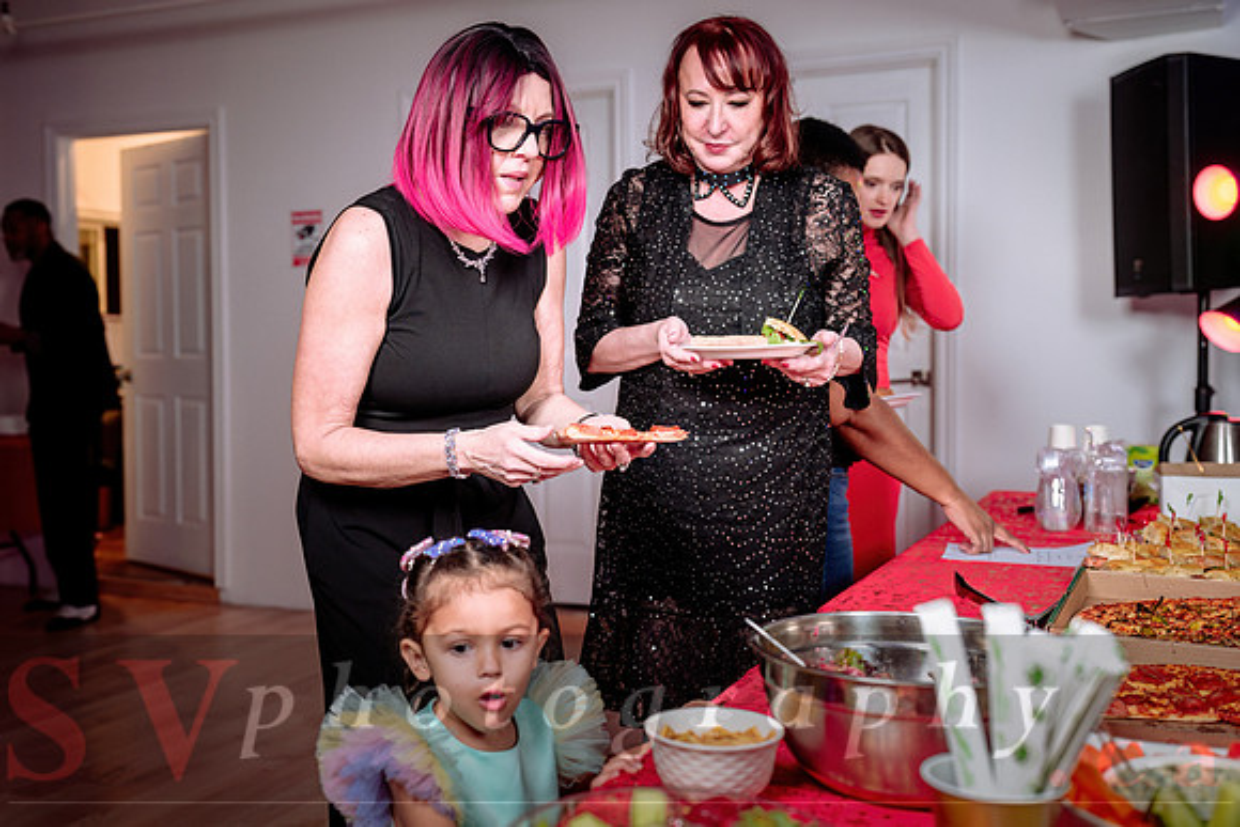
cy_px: 380
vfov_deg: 35.2
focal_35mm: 38
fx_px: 1303
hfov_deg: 50.8
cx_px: 570
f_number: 2.8
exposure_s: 1/100
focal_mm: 35
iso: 500
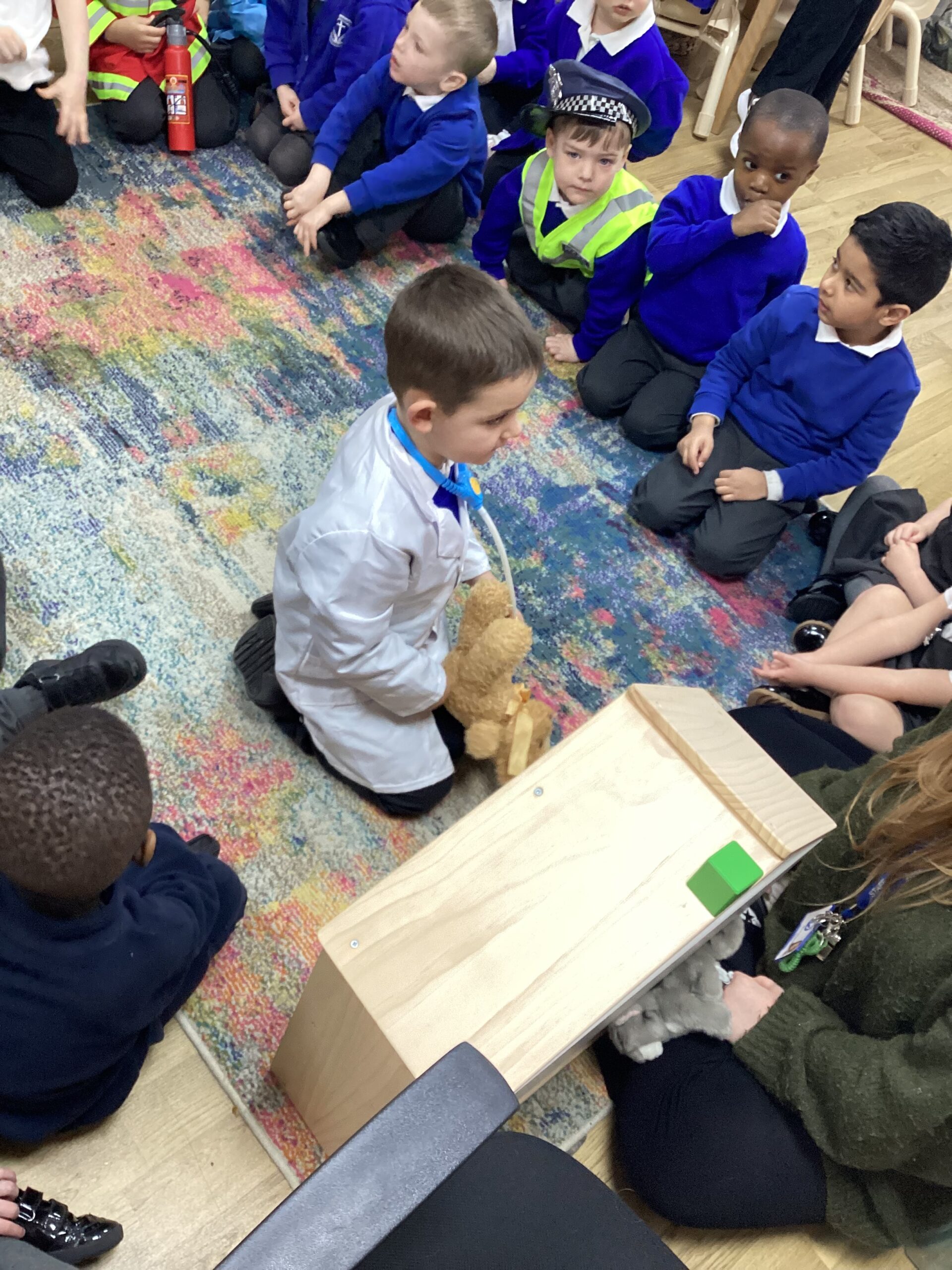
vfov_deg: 58.4
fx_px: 1137
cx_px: 476
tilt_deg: -50.3
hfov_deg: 45.4
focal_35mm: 31
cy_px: 635
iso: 200
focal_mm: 3.3
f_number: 2.4
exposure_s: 1/50
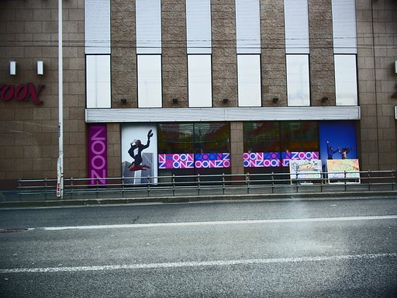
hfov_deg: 52.6
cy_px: 149
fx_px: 401
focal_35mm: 35
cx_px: 198
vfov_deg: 40.7
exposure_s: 1/250
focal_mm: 5.8
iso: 80
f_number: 4.3
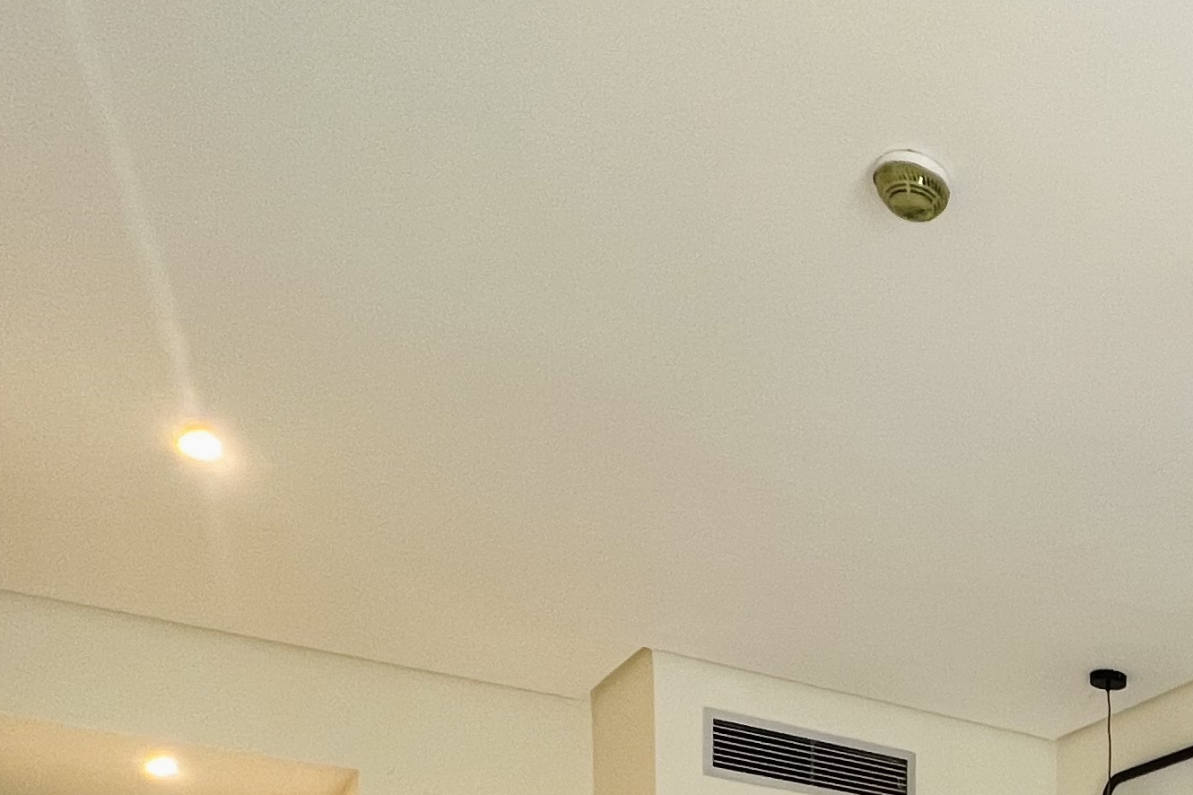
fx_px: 1358
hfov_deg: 39.3
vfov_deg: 24.5
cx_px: 1299
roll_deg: -0.3
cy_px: 1221
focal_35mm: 41
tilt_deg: -3.5
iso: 125
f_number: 1.8
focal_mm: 1.57
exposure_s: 1/100
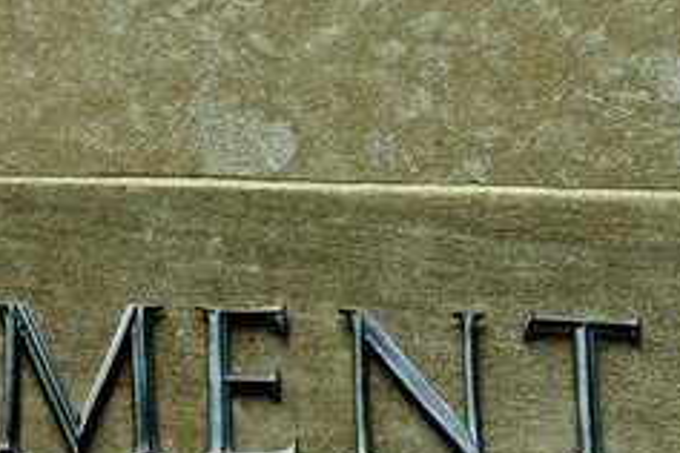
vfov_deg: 7.9
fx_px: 3249
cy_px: 616
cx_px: -195
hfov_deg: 11.6
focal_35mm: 172
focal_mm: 34
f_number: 14
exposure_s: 1/320
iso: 800
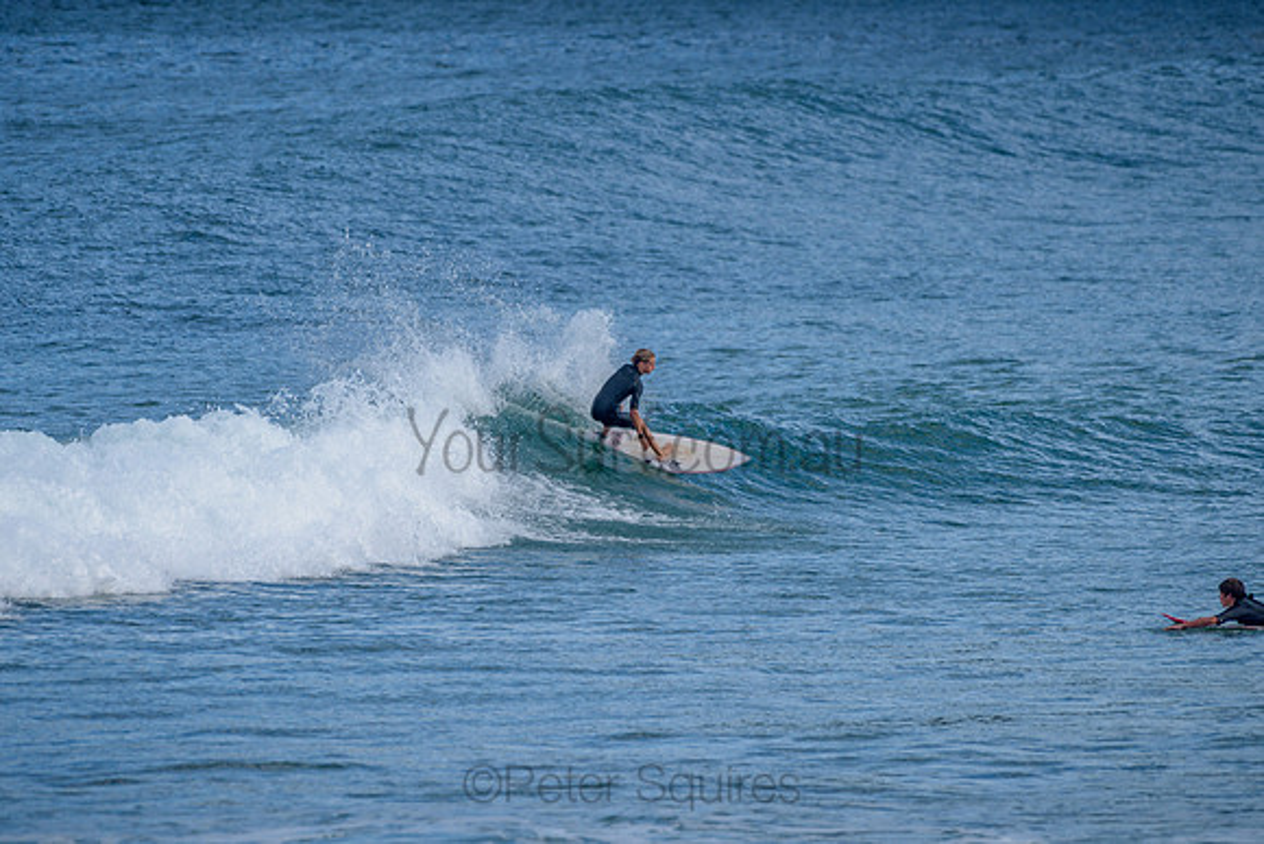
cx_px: 632
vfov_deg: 2.2
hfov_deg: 3.4
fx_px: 21494
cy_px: 422
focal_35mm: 612
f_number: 5.6
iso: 200
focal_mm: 500
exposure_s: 1/1250
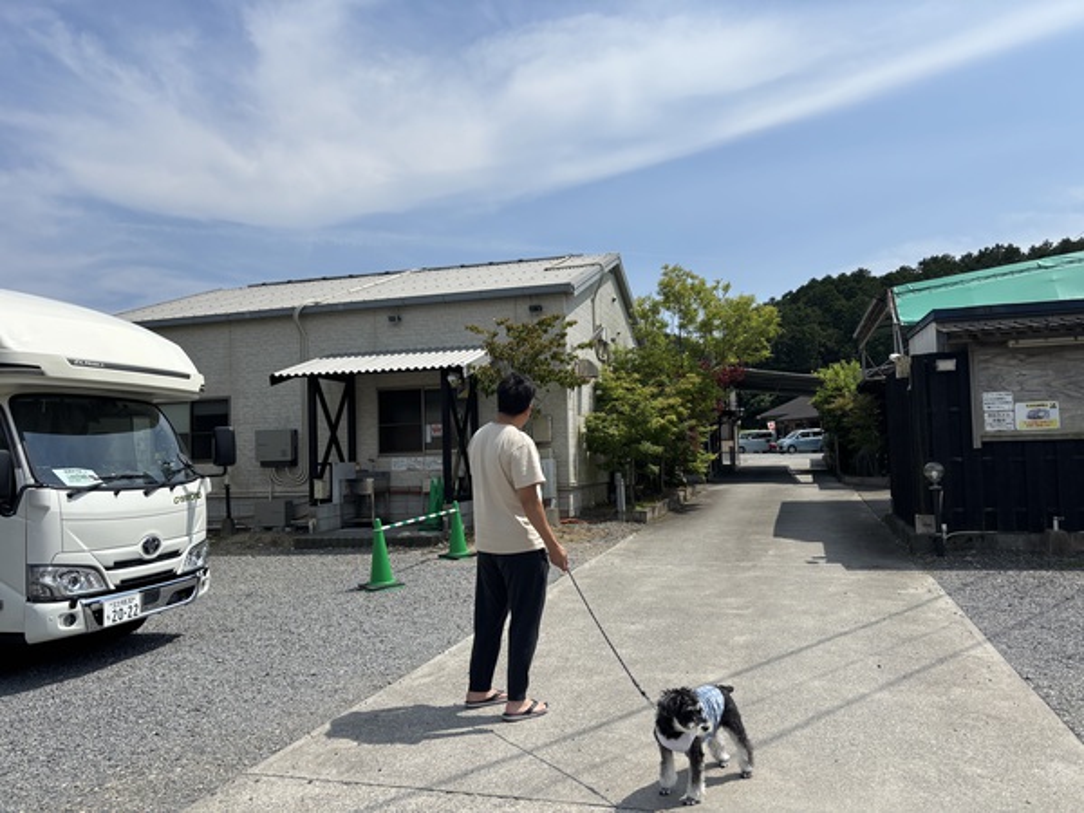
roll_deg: +1.3
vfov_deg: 53.1
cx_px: 542
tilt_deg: +2.0
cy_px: 406
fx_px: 814
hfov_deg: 67.3
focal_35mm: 26
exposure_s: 1/5348
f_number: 1.6
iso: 50
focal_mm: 5.96
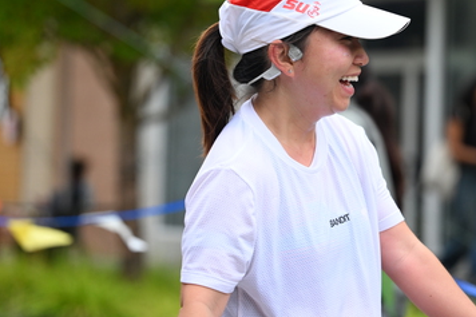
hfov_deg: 13.4
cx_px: 240
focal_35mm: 153
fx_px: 2022
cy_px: 84
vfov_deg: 8.9
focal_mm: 99
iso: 640
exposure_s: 1/2000
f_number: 2.8
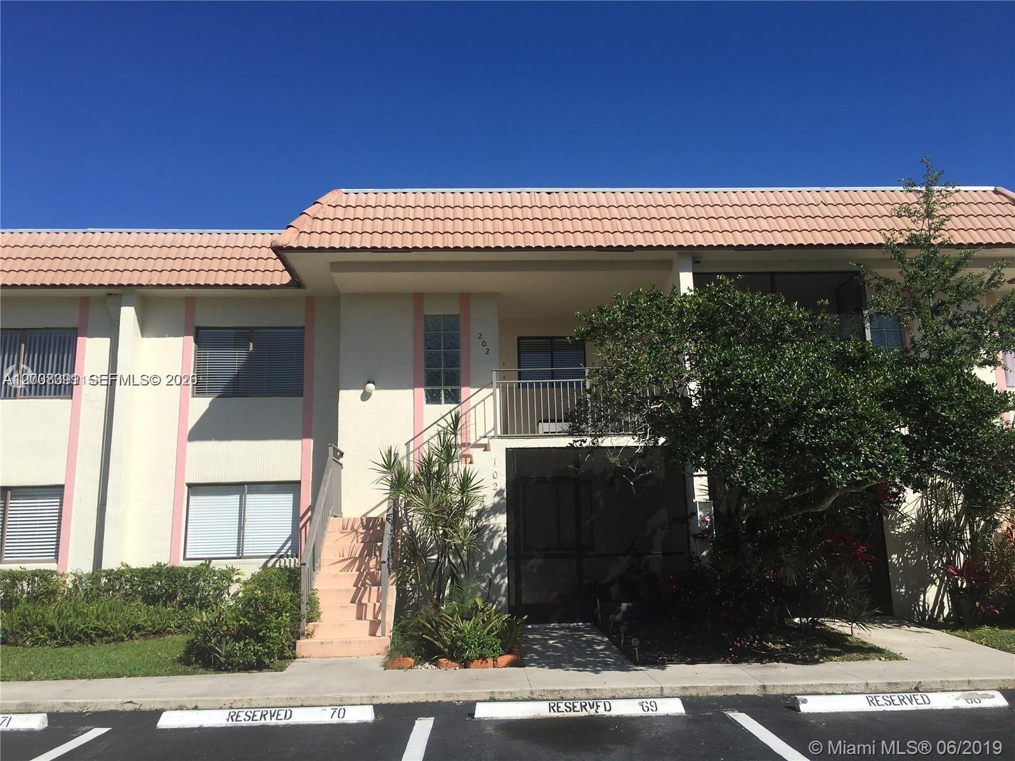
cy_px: 380
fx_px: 850
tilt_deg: +10.9
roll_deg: +0.7
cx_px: 508
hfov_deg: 61.7
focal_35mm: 29
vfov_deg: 48.2
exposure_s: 1/2653
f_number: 2.2
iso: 25
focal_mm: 4.15
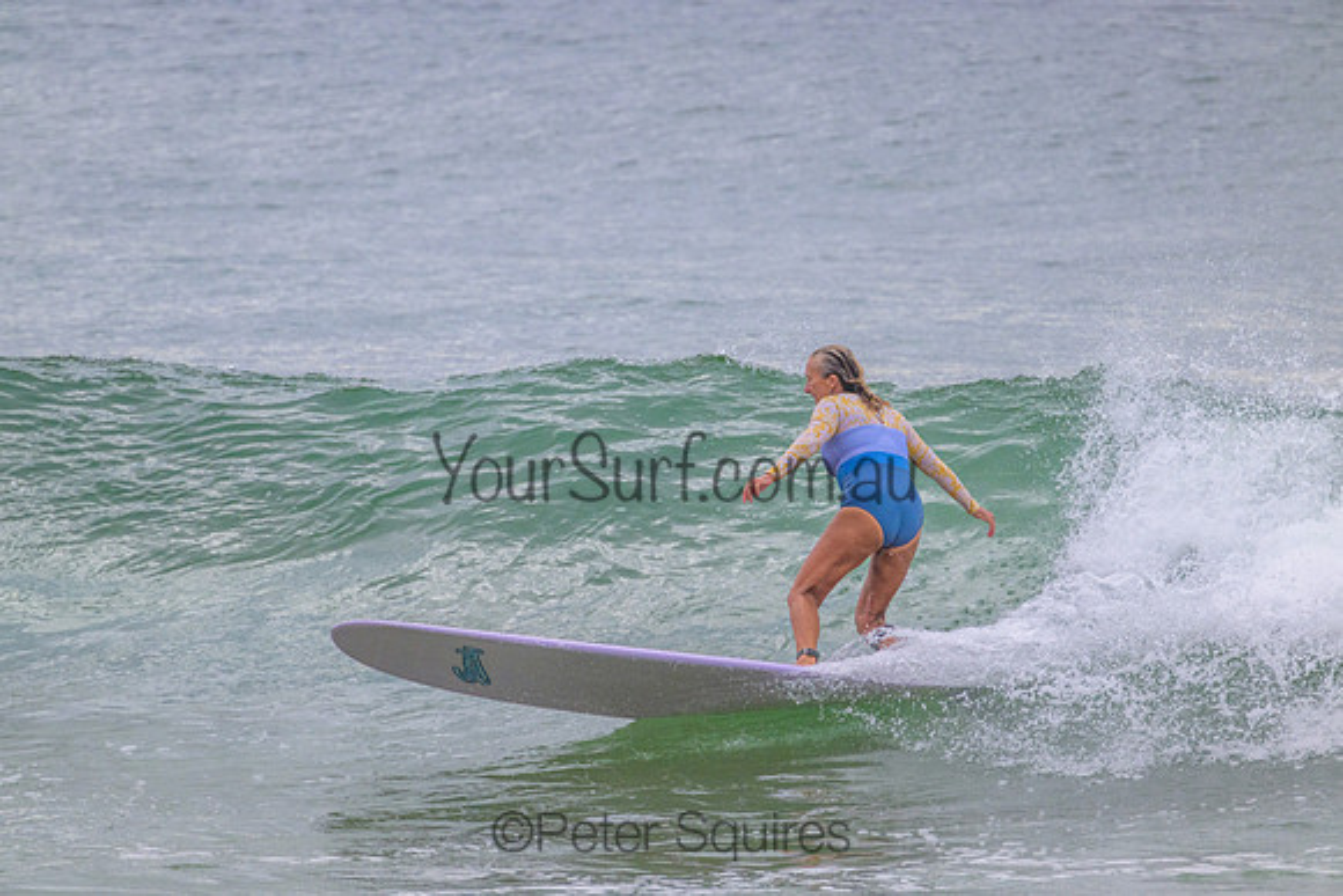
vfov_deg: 1.7
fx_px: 29850
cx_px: 672
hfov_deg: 2.6
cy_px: 448
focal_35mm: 800
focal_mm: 800
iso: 1400
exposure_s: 1/2000
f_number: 11
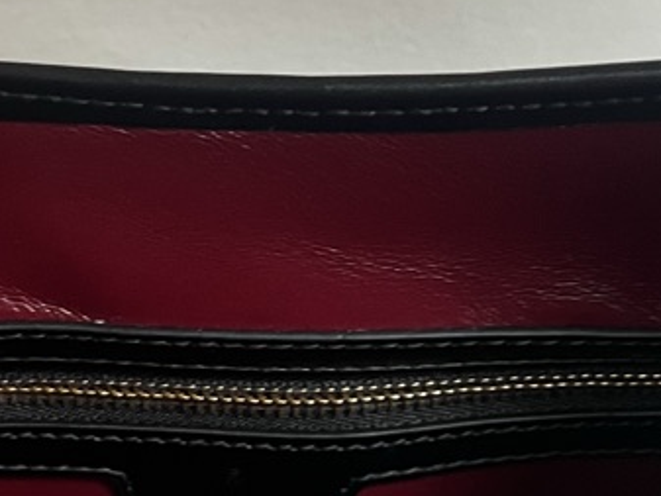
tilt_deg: -28.1
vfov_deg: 18.6
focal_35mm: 79
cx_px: 141
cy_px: 355
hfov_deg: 24.4
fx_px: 1509
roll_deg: +6.2
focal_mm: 5.7
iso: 500
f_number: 1.5
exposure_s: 1/40
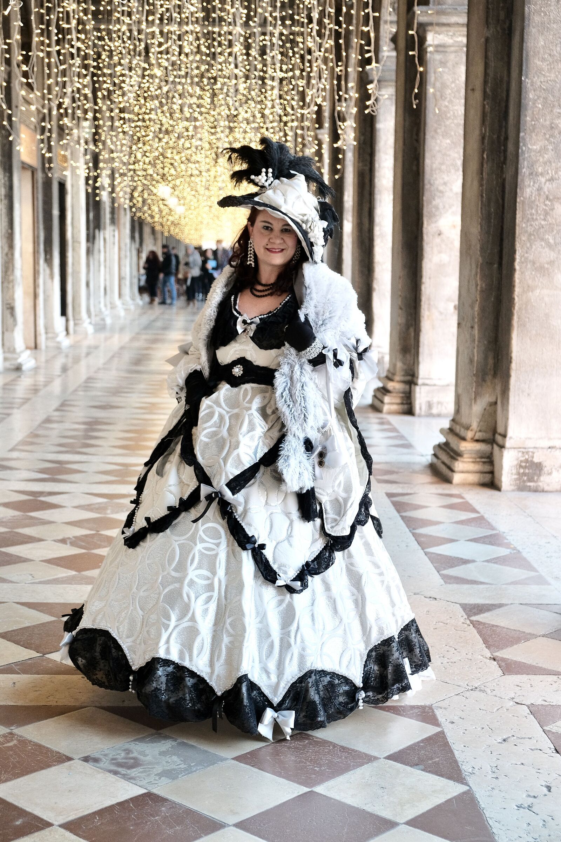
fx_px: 1262
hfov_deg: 25.1
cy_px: 421
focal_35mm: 54
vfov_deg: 36.9
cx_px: 280
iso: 800
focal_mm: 35.8
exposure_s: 1/350
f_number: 3.6
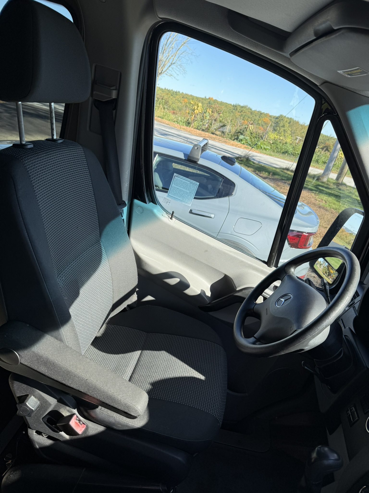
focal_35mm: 24
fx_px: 341
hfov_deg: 56.8
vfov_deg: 71.6
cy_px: 246
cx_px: 184
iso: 80
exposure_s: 1/931
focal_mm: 6.76
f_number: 1.78
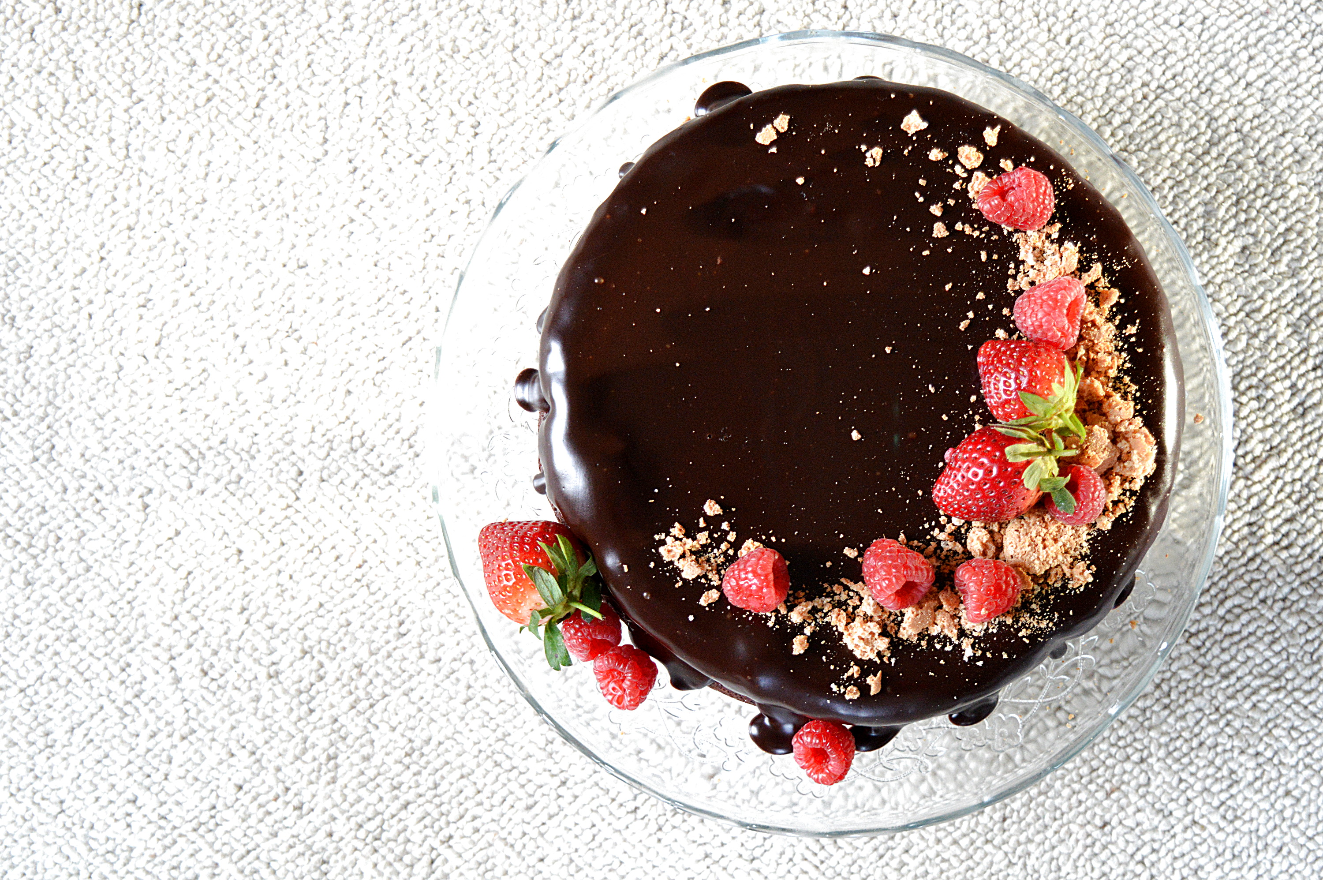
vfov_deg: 22.6
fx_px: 2203
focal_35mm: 60
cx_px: 662
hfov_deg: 33.4
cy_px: 440
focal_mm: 40
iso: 800
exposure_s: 1/40
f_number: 4.8
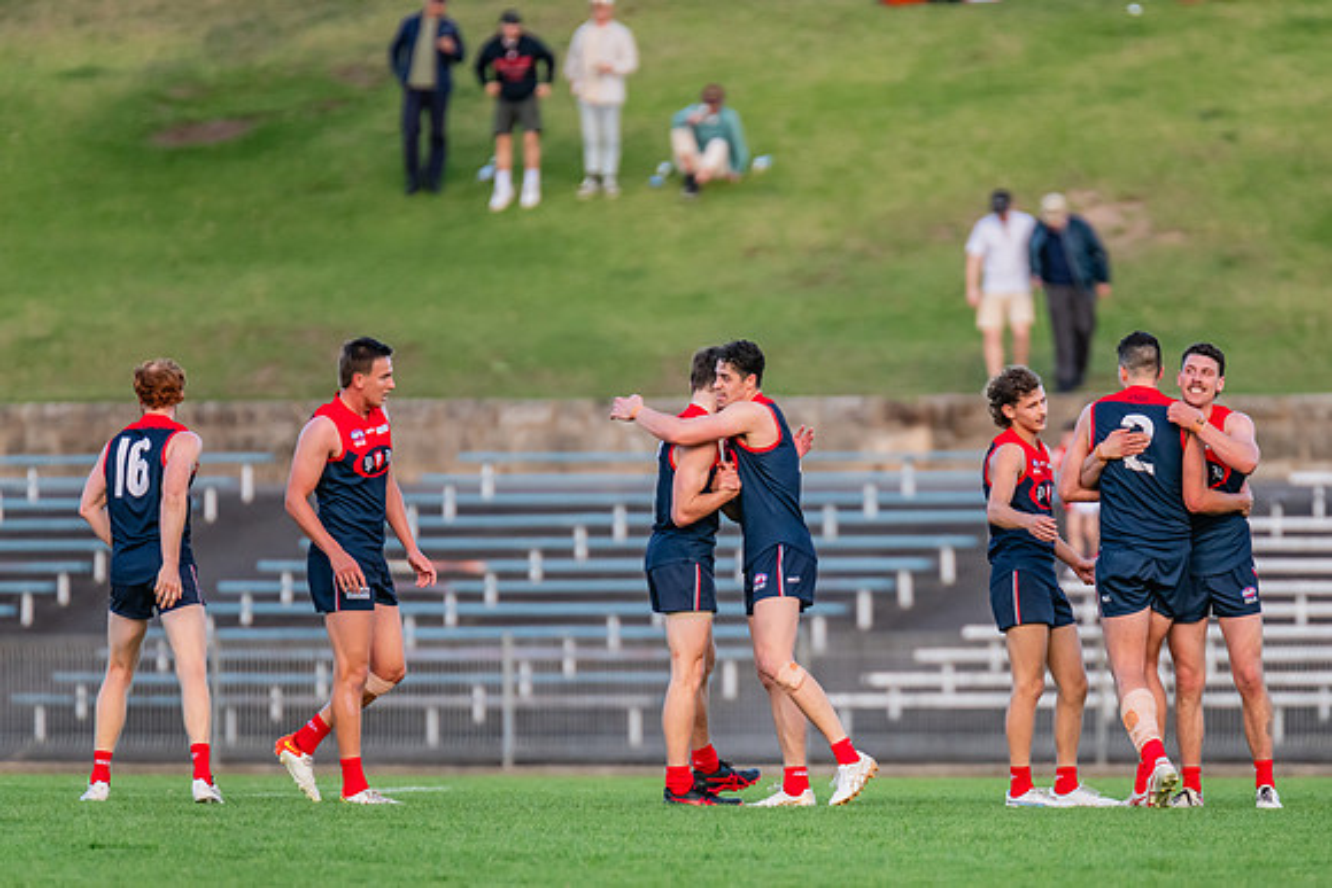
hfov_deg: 3.9
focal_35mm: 528
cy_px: 534
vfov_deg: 2.6
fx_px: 19527
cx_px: 802
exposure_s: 1/1250
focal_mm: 420
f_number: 4
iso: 1800
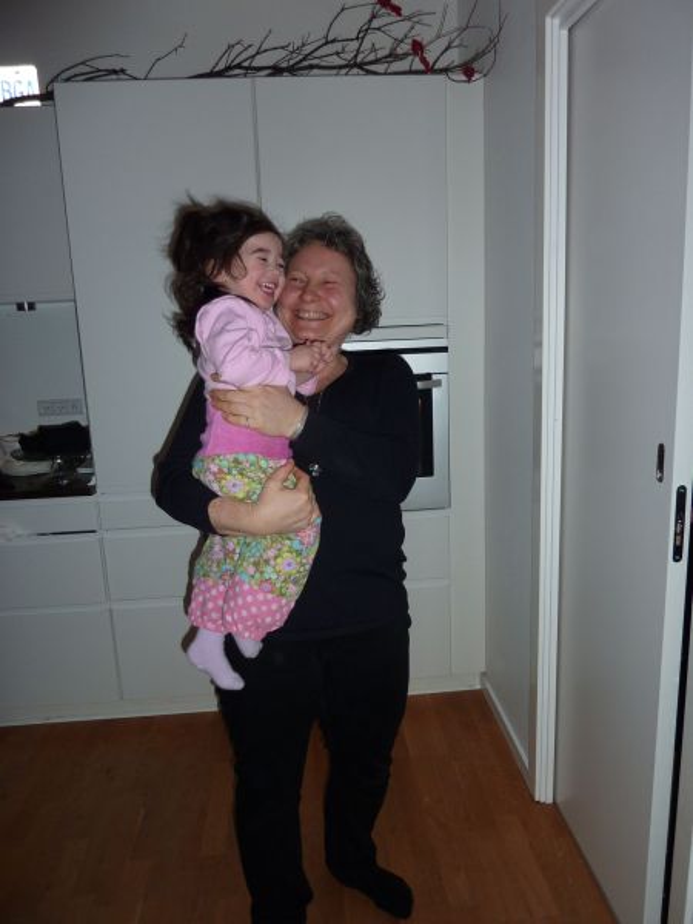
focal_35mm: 25
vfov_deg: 69.4
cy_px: 462
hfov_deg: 54.9
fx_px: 667
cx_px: 346
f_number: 3.3
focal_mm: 4.1
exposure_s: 1/125
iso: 100
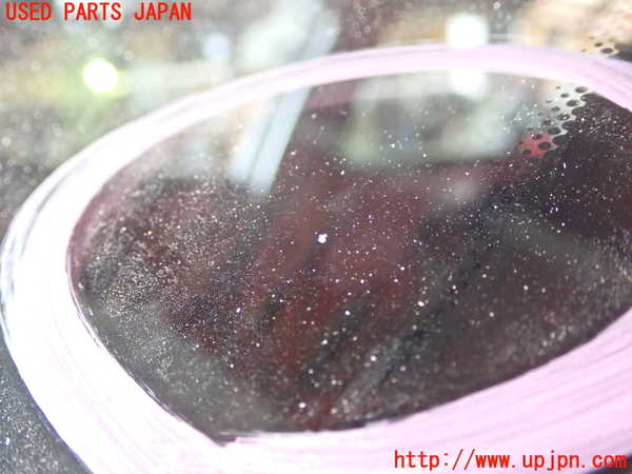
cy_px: 237
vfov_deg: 30.9
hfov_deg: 40.4
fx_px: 858
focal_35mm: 47
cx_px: 316
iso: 640
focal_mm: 8.4
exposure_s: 1/50
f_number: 3.1
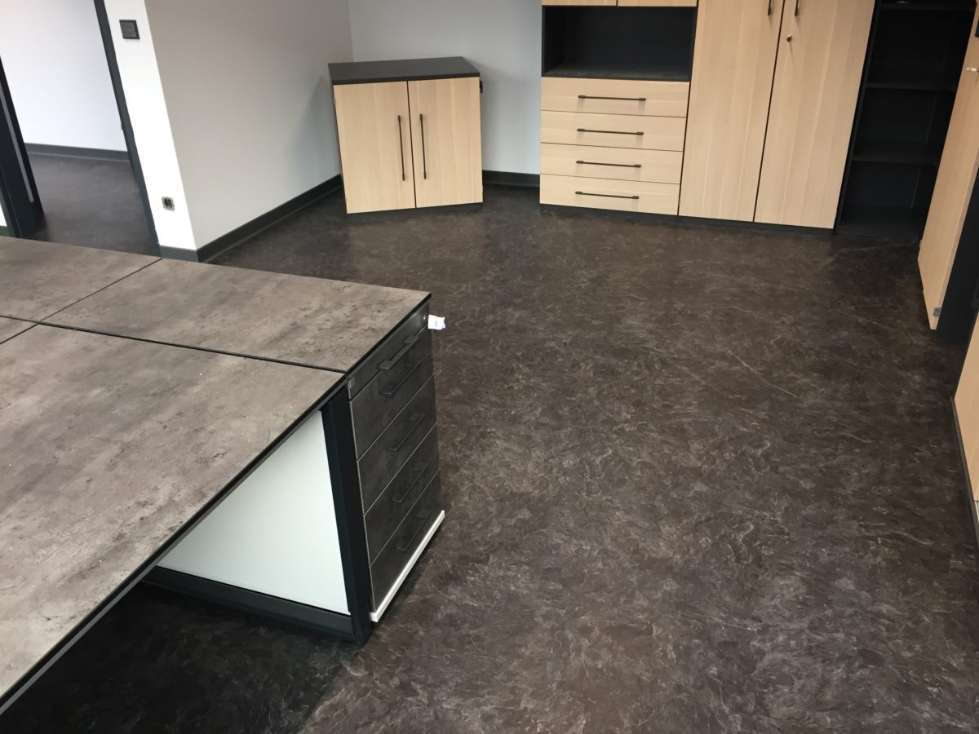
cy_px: 367
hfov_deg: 61.7
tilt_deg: -28.2
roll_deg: +1.8
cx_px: 490
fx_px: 820
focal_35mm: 29
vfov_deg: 48.2
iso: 50
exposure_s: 1/33
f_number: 2.2
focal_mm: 4.15
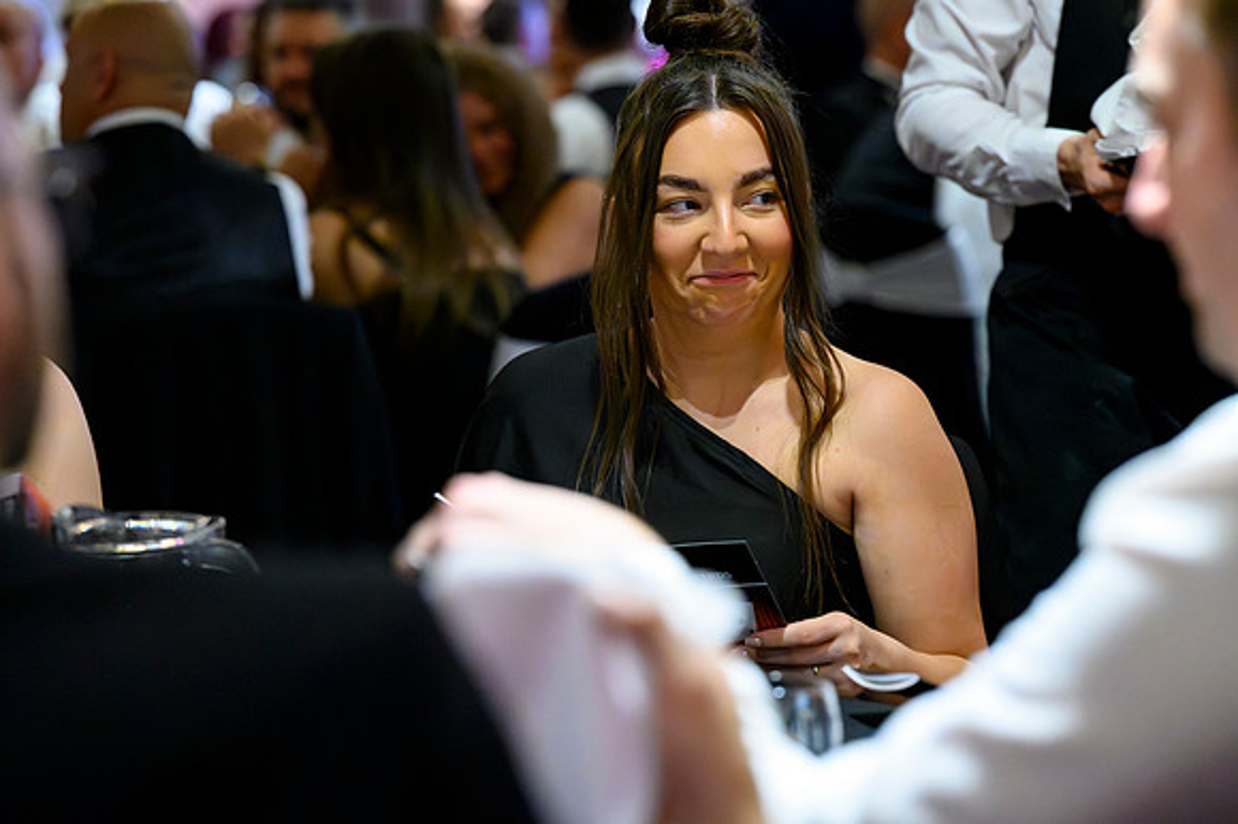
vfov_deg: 11.8
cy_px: 412
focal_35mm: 116
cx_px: 619
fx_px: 3978
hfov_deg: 17.7
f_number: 4
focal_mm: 115
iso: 28800
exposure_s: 1/200
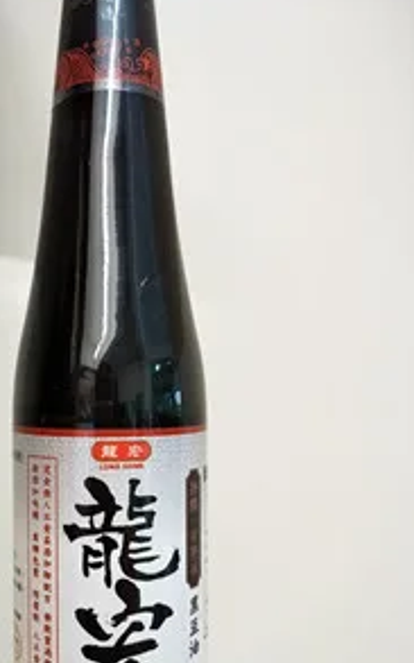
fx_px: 596
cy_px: 414
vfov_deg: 57.4
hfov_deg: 37.4
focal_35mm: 33
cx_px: 105
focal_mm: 4.1
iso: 222
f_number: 1.7
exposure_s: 1/30
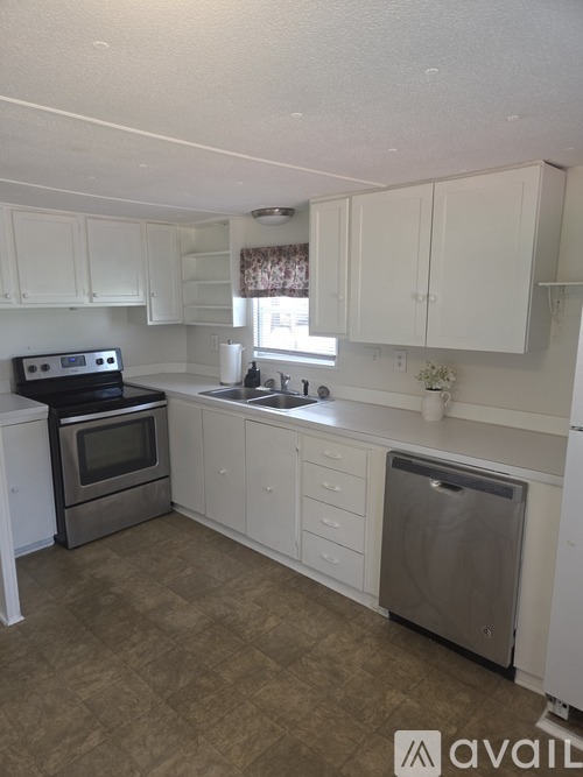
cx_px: 292
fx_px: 517
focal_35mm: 23
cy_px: 388
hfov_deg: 58.9
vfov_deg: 73.9
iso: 50
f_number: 1.8
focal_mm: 5.4
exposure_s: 1/60
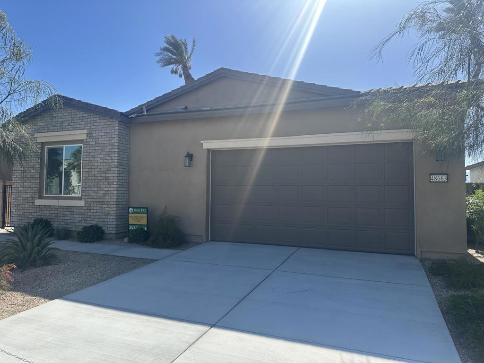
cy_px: 182
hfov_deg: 71.6
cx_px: 242
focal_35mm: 24
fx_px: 336
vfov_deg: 56.8
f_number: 1.78
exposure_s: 1/3597
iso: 80
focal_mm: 6.86
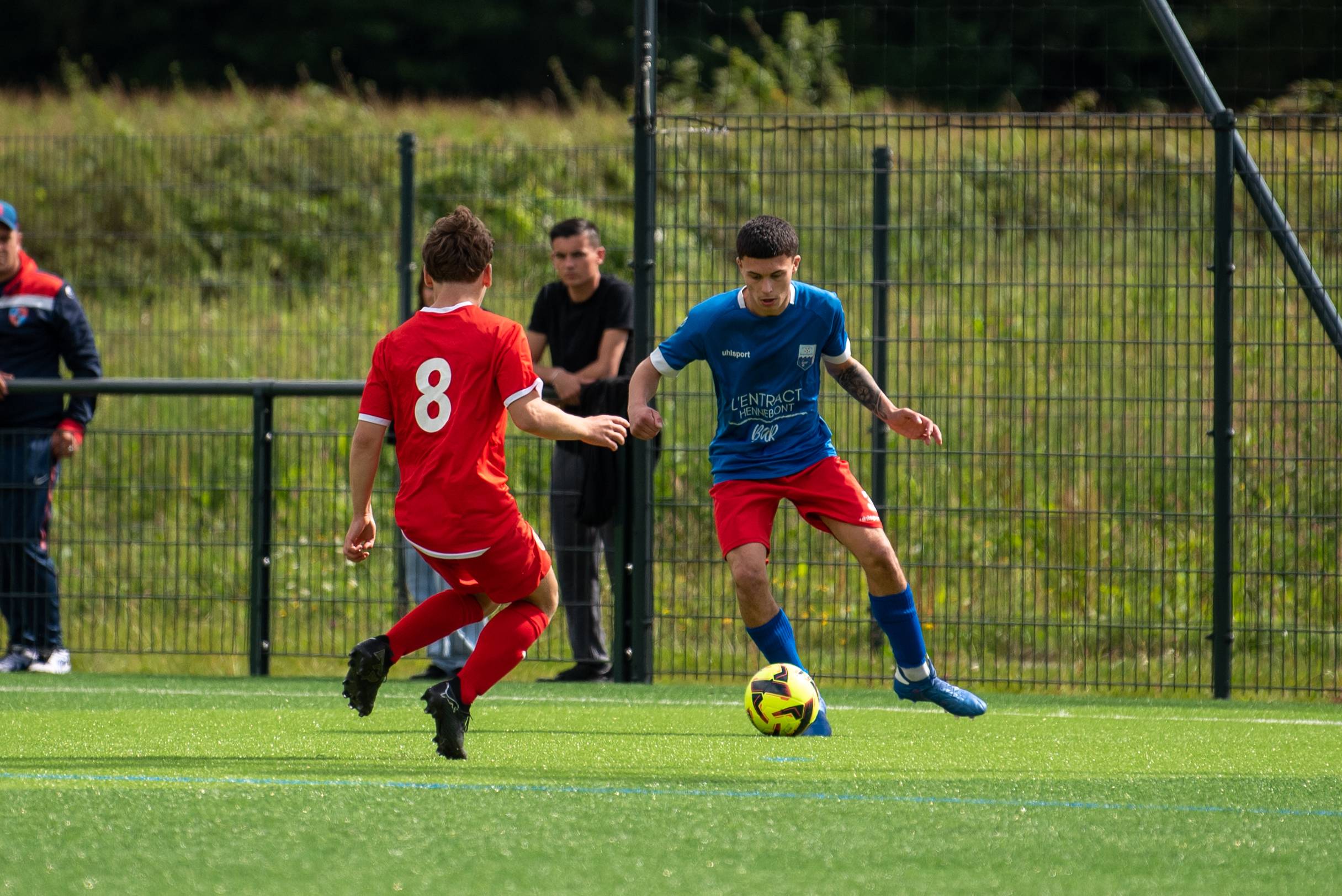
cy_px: 166
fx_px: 18449
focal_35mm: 495
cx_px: 612
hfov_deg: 4.2
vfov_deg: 2.8
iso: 200
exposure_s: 1/4000
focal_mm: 200
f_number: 2.8
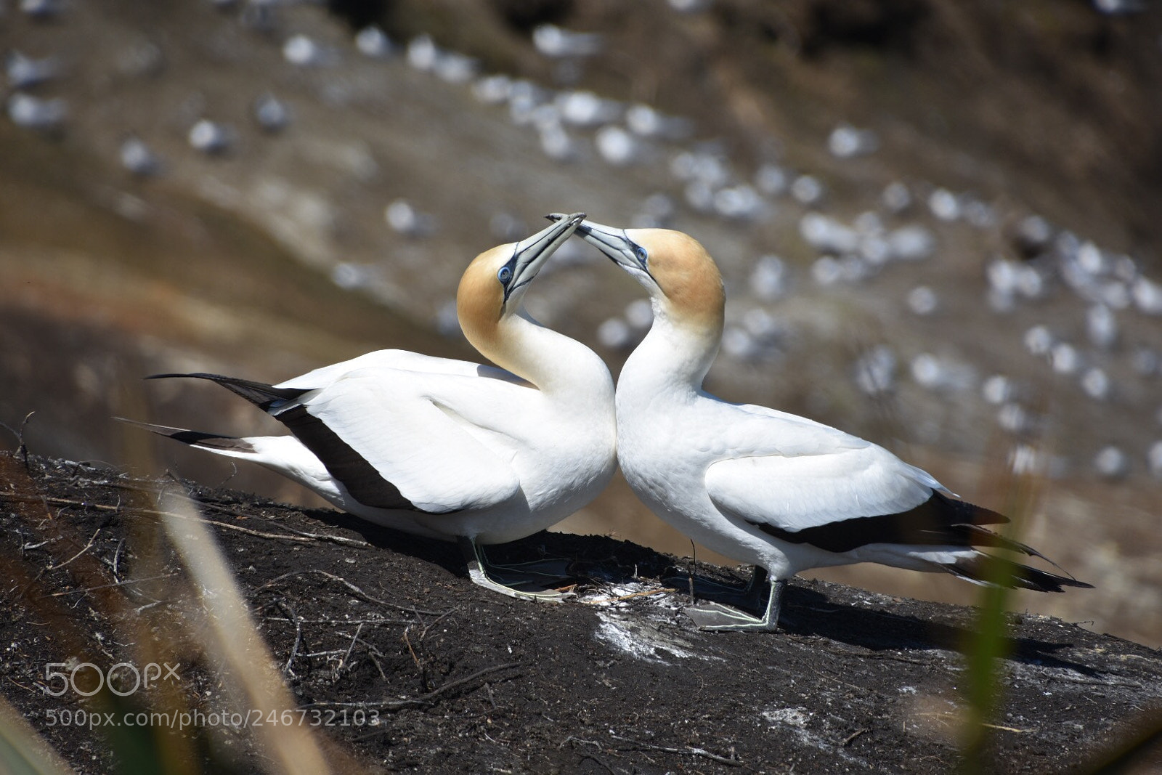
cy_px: 388
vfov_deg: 3.1
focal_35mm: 450
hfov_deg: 4.6
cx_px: 581
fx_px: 14525
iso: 100
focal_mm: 300
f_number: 8
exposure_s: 1/640
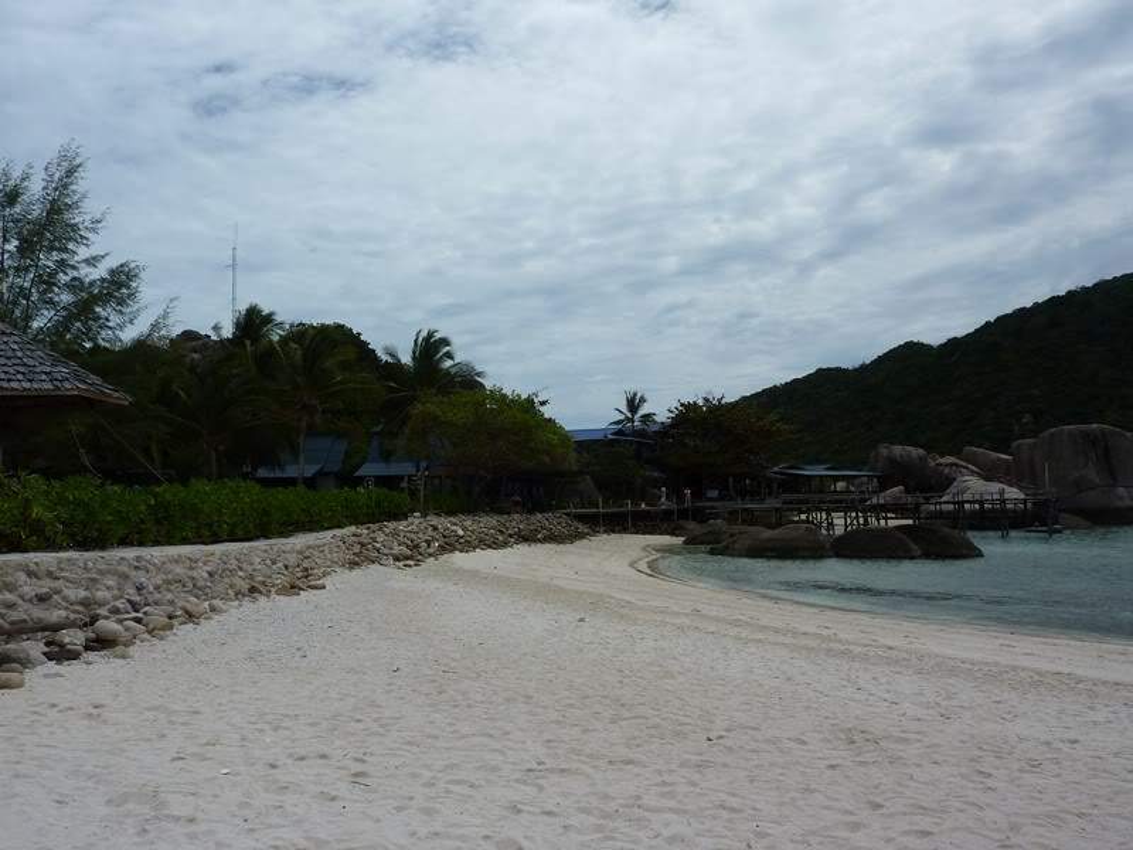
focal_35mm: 25
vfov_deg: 54.9
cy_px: 425
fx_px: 818
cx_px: 566
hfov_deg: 69.4
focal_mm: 4.1
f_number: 6.3
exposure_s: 1/1000
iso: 80
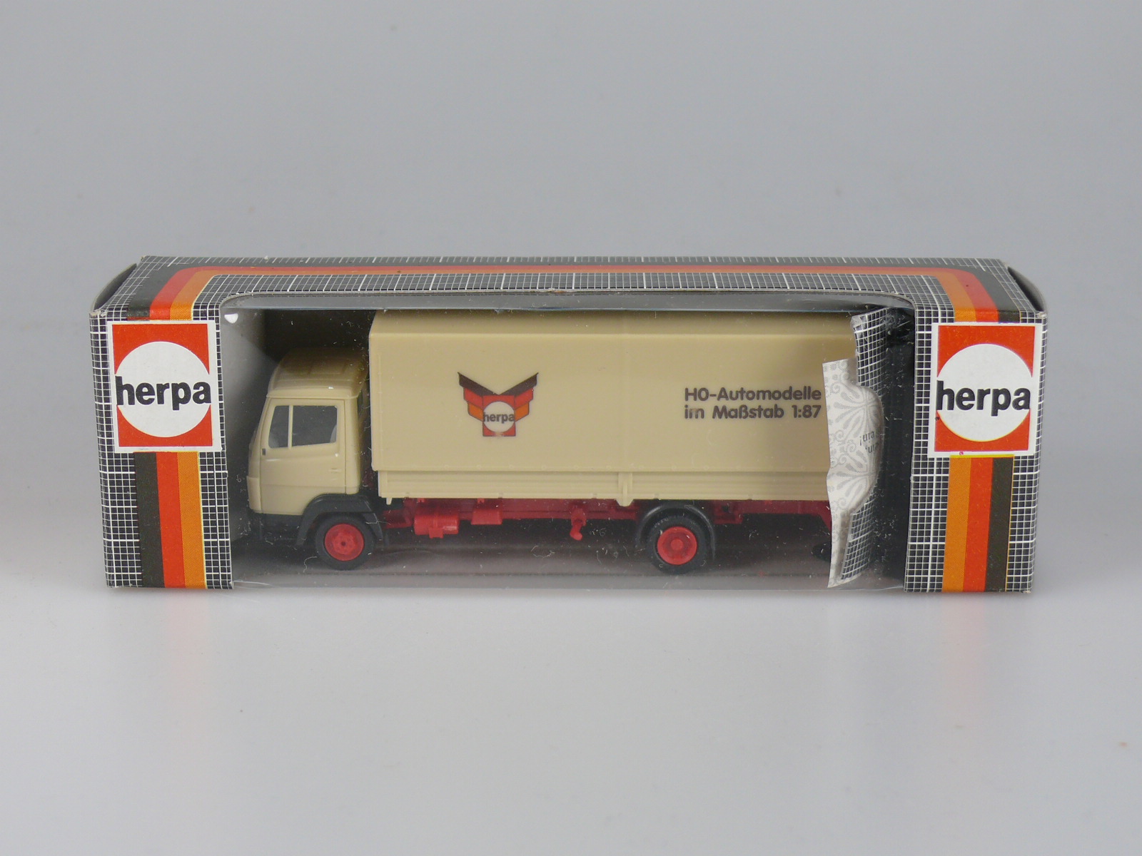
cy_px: 428
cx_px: 571
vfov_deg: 21.3
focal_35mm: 69
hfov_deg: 28.2
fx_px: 2276
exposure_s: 1/125
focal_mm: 11
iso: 100
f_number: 3.2
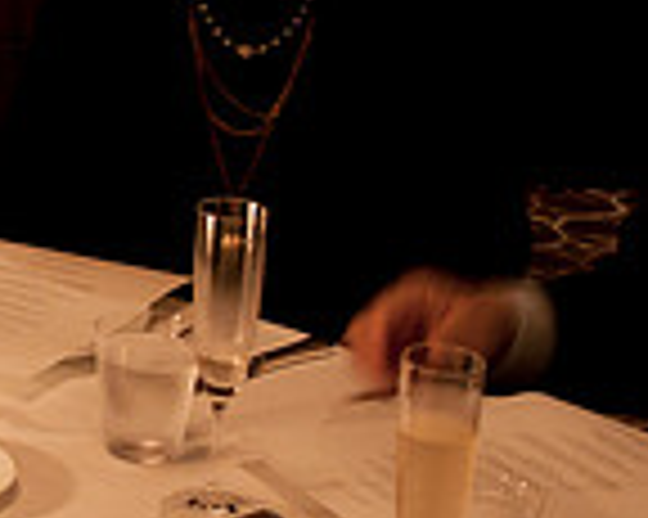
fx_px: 2606
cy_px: -155
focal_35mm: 136
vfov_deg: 11.1
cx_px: -360
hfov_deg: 13.3
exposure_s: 1/8
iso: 1000
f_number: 2.8
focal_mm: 24
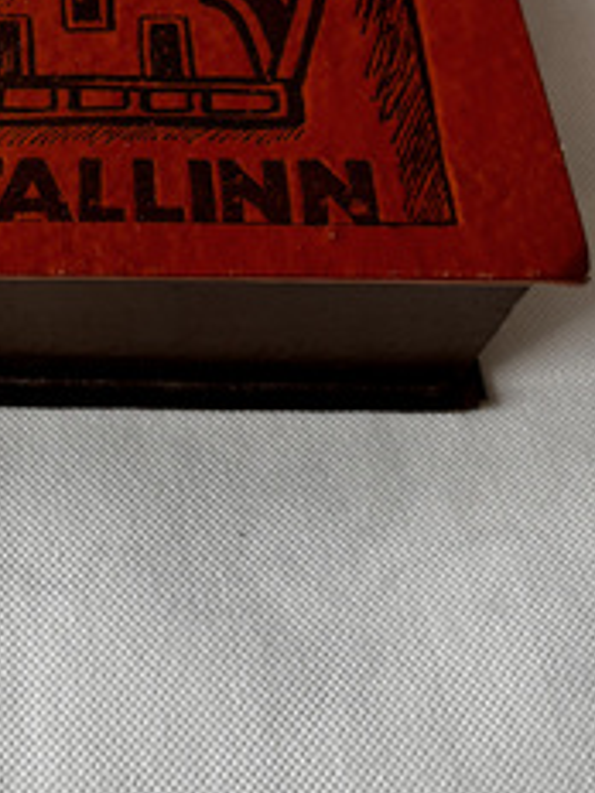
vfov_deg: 33.7
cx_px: -15
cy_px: 202
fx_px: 1283
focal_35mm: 56
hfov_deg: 24.7
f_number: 1.6
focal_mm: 5.96
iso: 64
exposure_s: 1/121
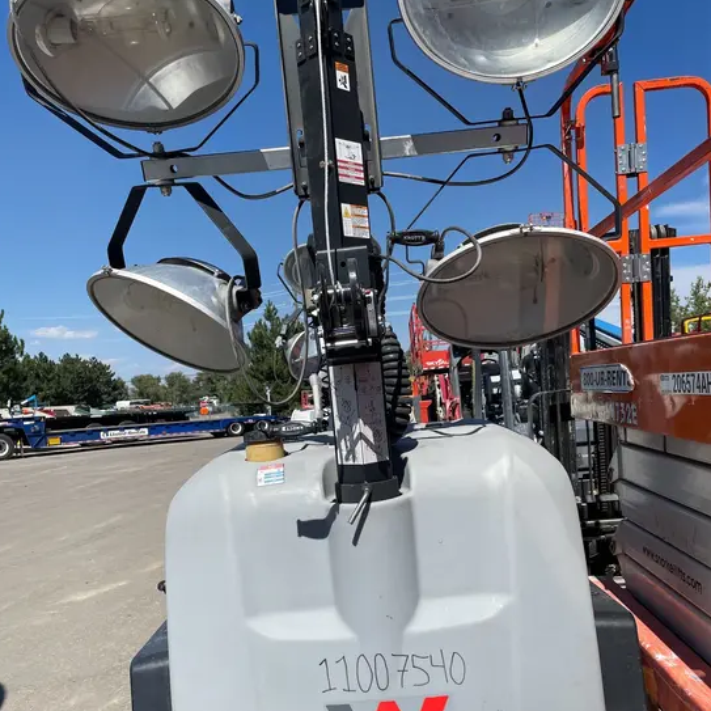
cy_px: 456
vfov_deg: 51.8
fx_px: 720
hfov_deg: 52.5
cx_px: 354
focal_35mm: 31
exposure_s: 1/4651
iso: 32
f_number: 1.6
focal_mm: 4.2
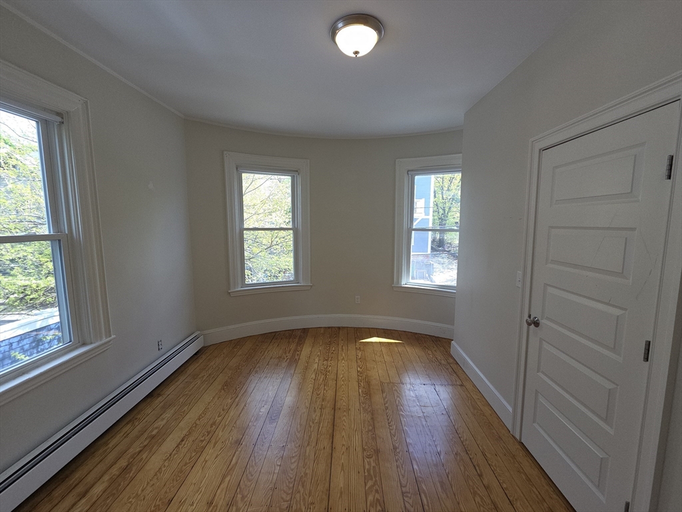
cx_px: 341
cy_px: 256
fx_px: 256
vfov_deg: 89.9
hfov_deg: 106.2
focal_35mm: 13
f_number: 2.2
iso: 50
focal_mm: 2.2
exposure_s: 1/137
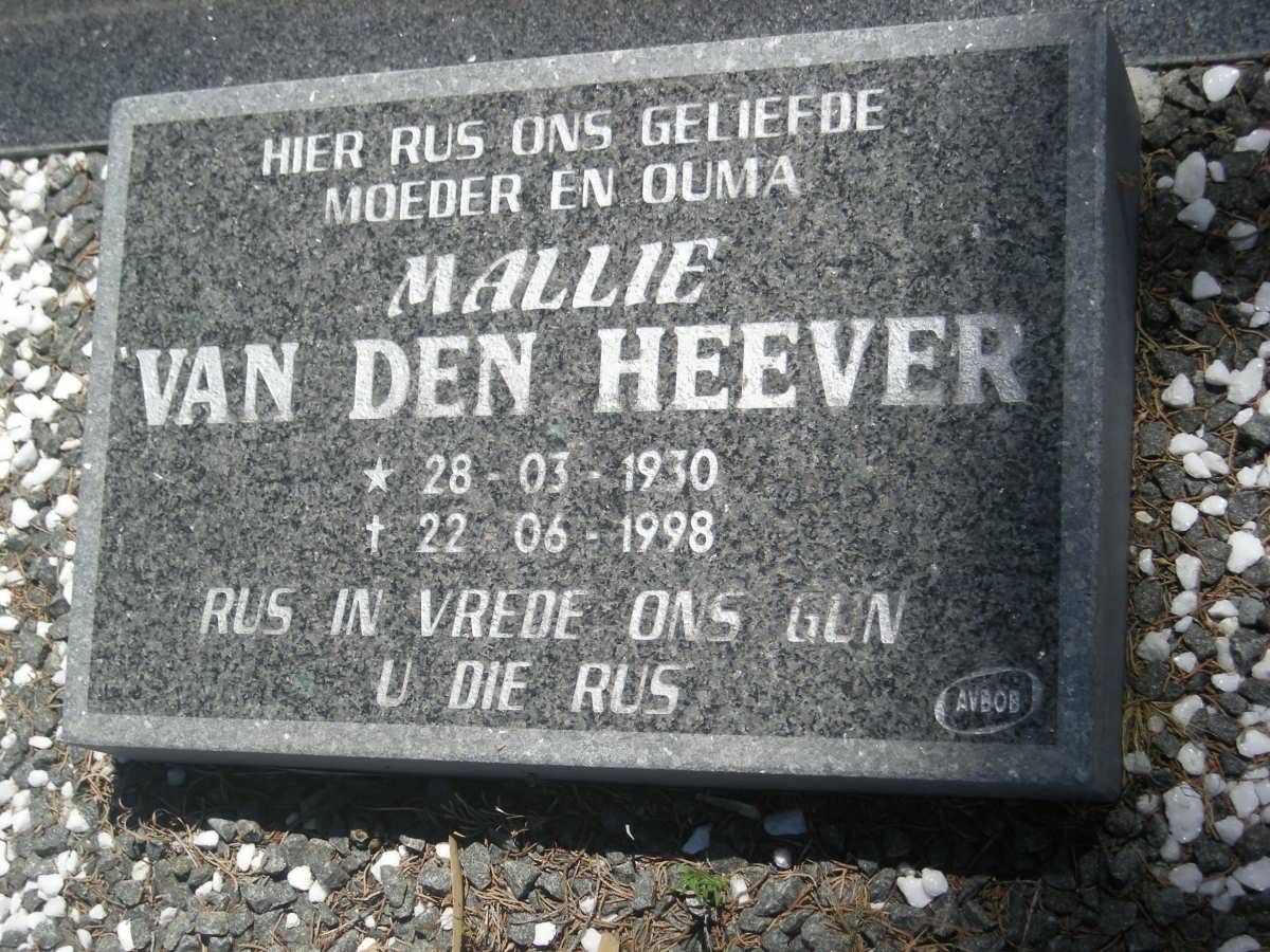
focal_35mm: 61
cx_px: 635
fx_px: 2238
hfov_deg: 31.7
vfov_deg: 24.0
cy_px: 476
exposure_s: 1/168
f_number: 7
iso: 50
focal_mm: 9.9
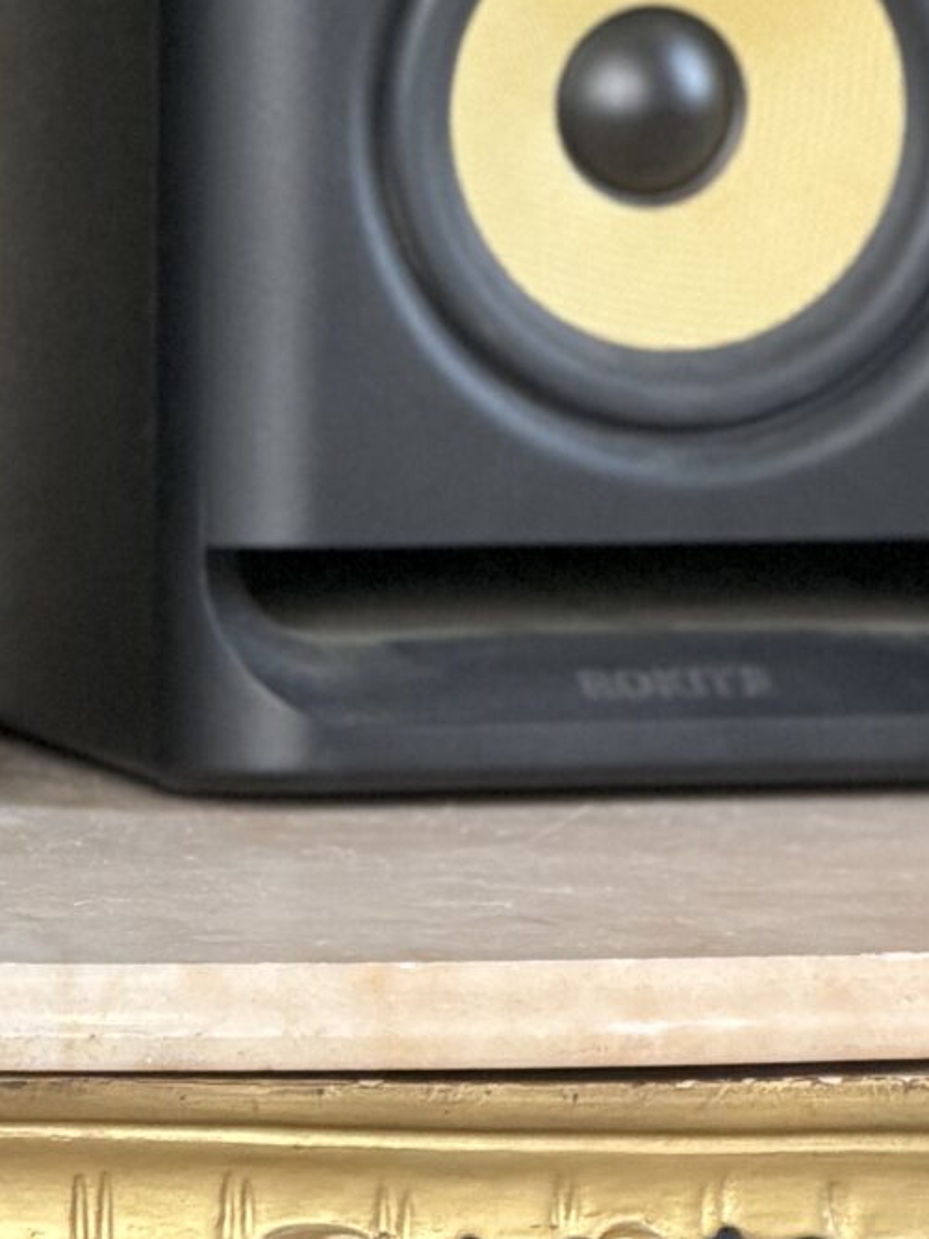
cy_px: -63
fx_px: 13705
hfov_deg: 3.9
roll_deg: -0.7
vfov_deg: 5.2
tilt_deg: -4.1
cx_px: -74
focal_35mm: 383
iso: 250
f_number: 2.8
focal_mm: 16.89
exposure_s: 1/121
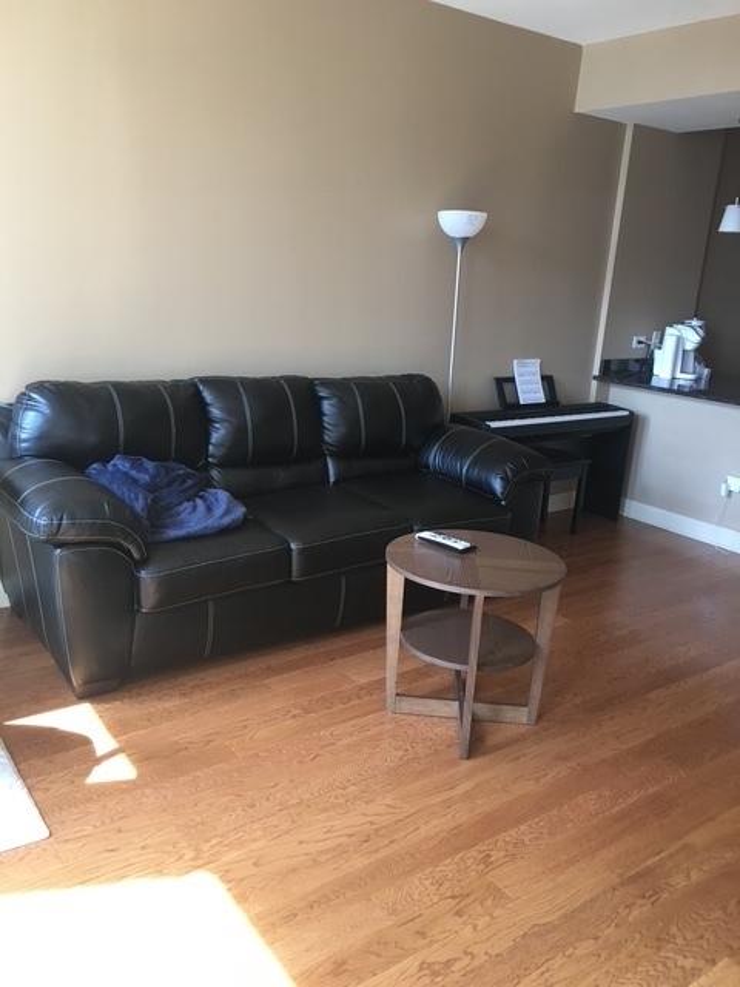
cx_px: 370
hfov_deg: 48.2
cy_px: 494
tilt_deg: -14.8
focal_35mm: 29
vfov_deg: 61.7
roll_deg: -2.6
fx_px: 827
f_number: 2.2
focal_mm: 4.15
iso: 40
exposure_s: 1/15
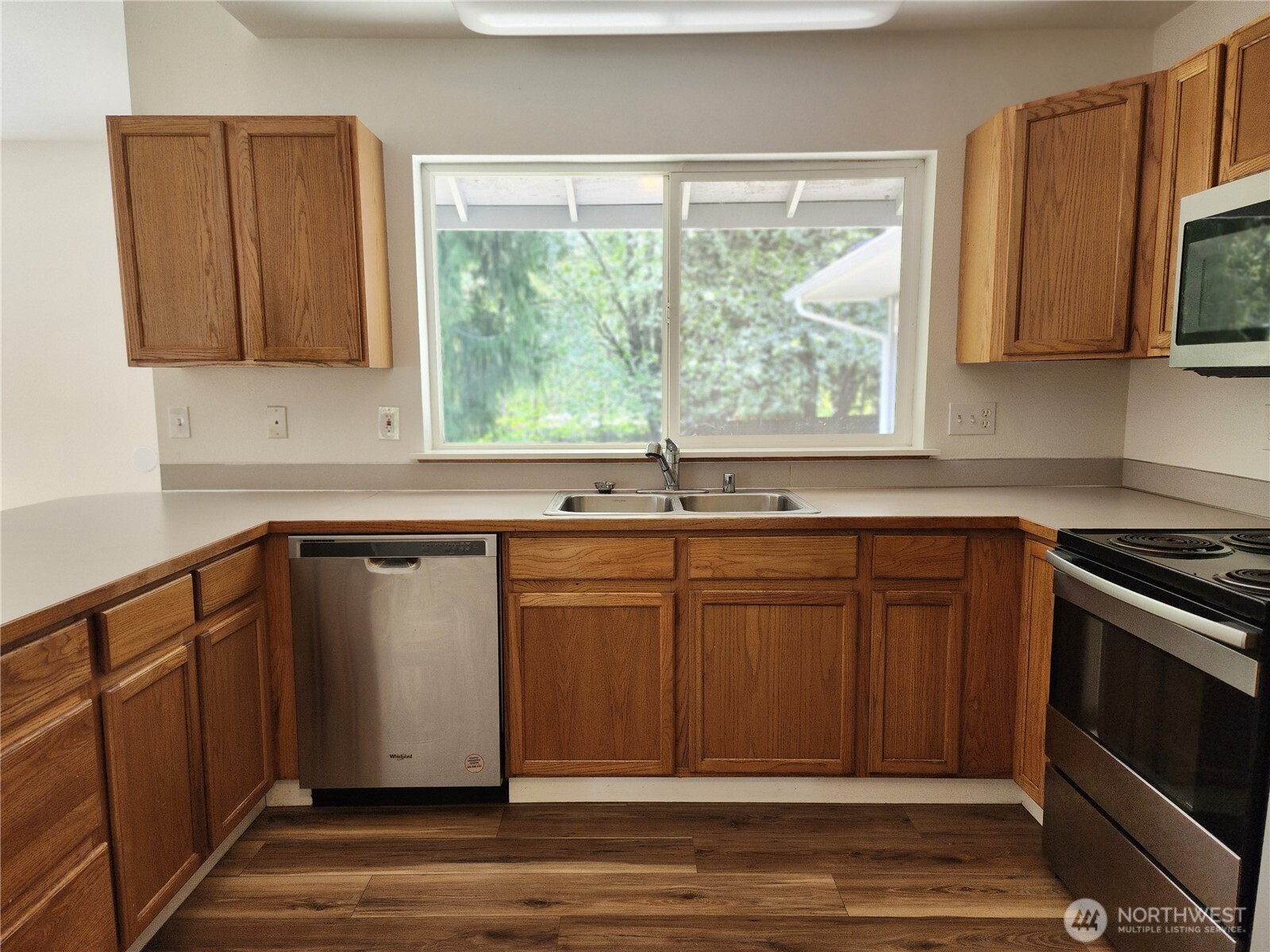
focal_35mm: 23
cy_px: 476
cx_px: 635
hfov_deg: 73.9
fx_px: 844
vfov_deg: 58.9
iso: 100
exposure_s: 1/120
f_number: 1.8
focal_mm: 6.4
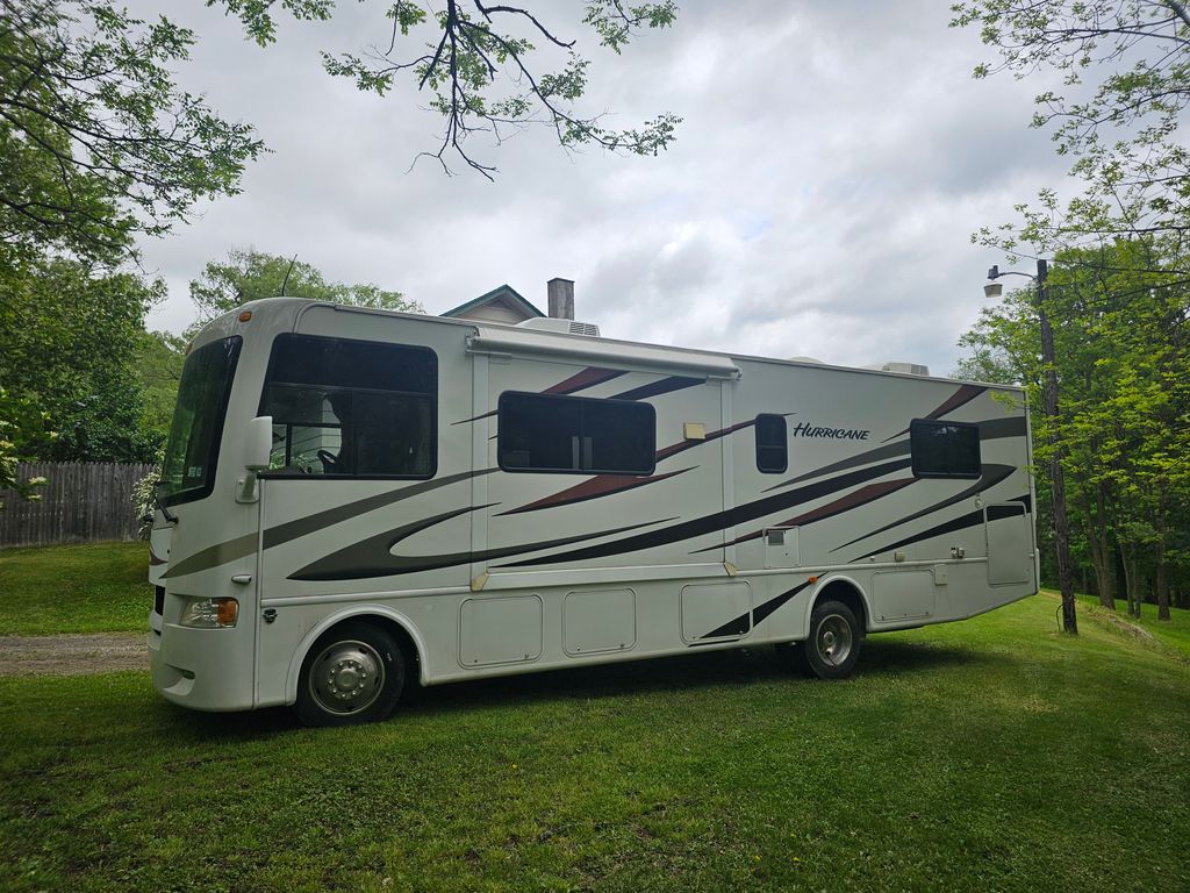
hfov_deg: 73.9
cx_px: 595
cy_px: 446
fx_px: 791
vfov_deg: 58.9
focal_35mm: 23
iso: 10
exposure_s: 1/852
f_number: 1.7
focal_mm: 6.3
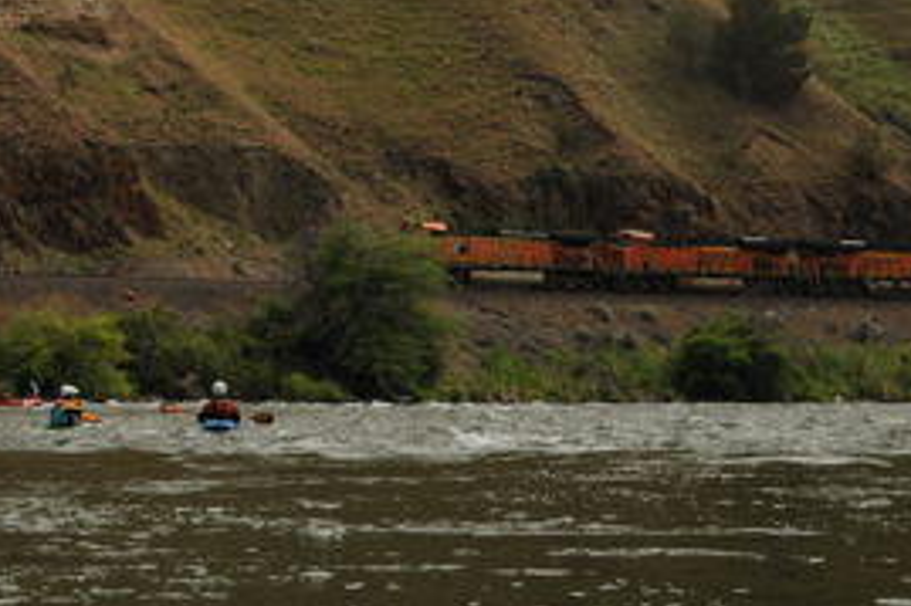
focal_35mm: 113
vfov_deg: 11.8
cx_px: 183
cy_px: -169
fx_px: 2858
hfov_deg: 18.0
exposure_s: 1/250
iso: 200
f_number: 13
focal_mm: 38
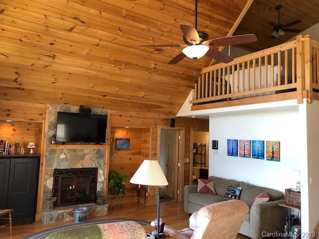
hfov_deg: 63.4
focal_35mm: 28
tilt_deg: +4.4
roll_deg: -1.7
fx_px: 258
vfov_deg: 49.7
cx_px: 160
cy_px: 120
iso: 40
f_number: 1.8
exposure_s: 1/30
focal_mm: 4
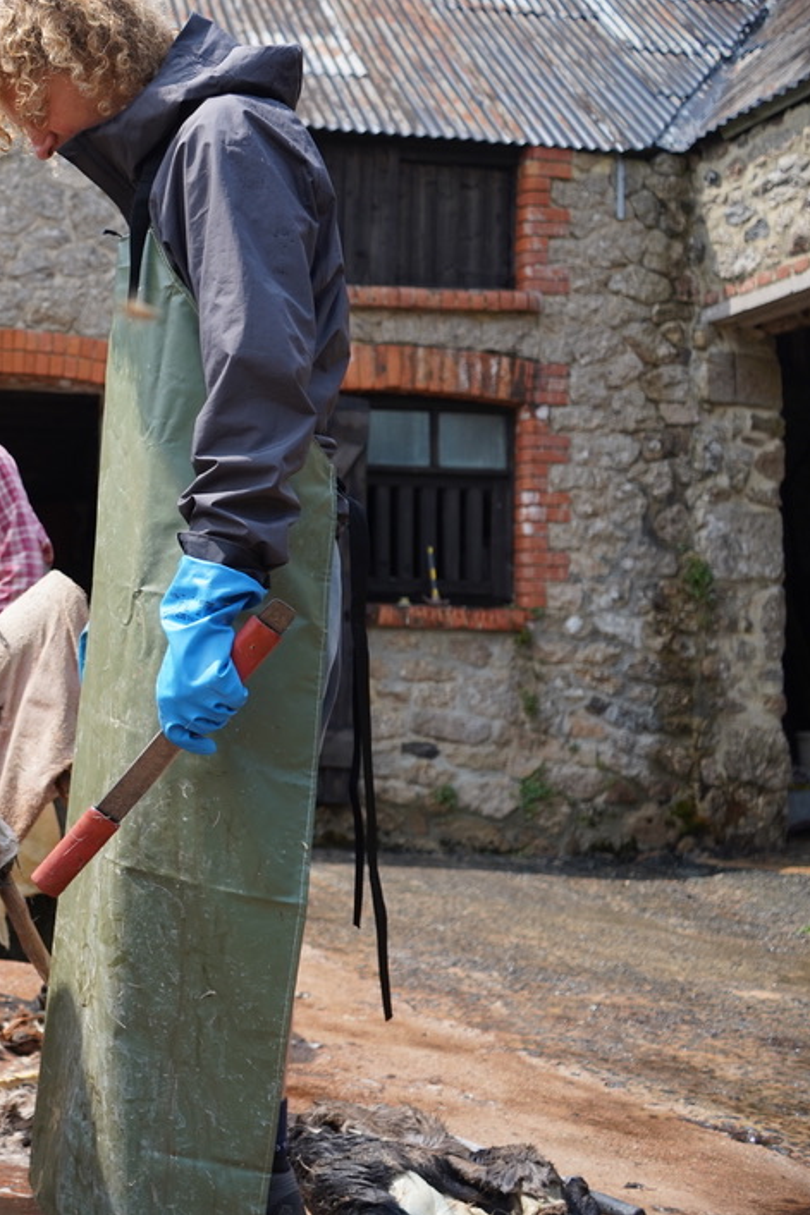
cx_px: -115
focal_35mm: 43
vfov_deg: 45.4
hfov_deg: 28.0
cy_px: 595
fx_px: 1452
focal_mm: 28
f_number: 4
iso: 250
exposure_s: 1/160
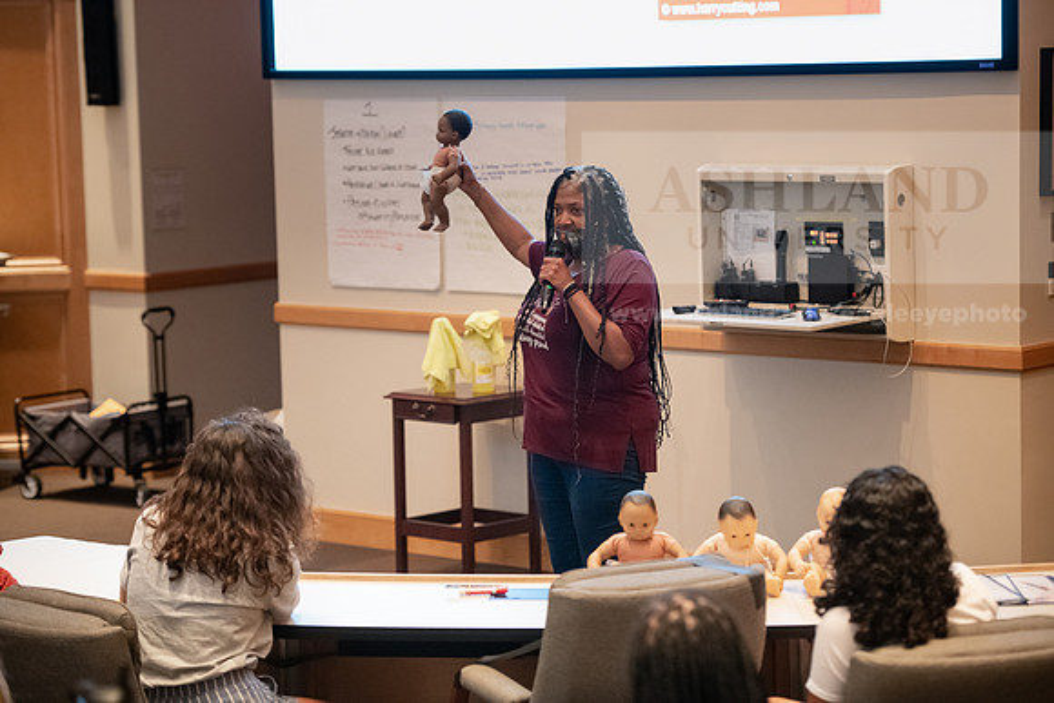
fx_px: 2987
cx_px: 527
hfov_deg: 20.0
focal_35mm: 102
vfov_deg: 13.4
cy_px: 352
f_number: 3.2
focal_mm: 102
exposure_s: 1/125
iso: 5000
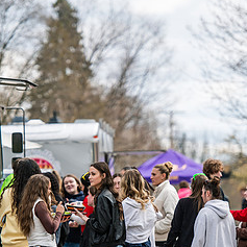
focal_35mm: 322
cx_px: 118
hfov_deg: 5.4
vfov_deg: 5.4
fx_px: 2599
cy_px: 169
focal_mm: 155
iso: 200
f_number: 3.2
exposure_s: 1/1250
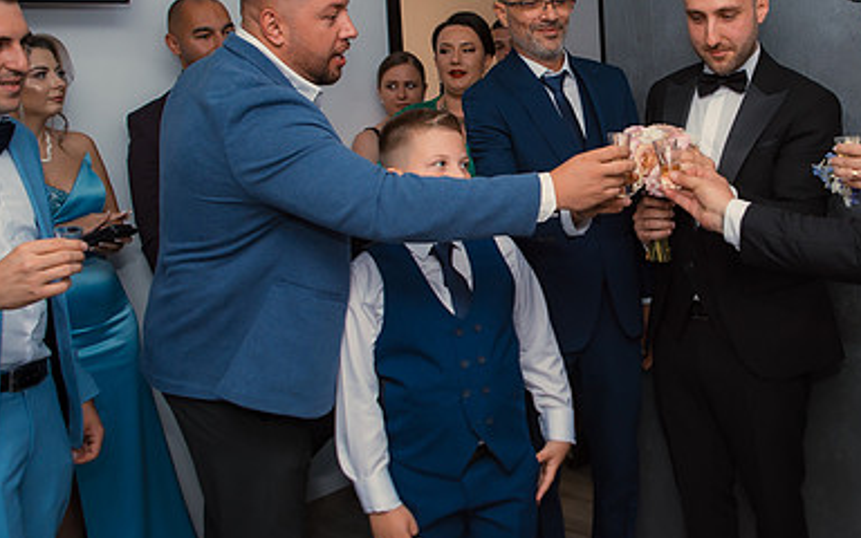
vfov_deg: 32.3
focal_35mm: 39
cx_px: 588
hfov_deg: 49.3
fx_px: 915
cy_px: 155
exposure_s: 1/125
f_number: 3.5
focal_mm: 24
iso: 500
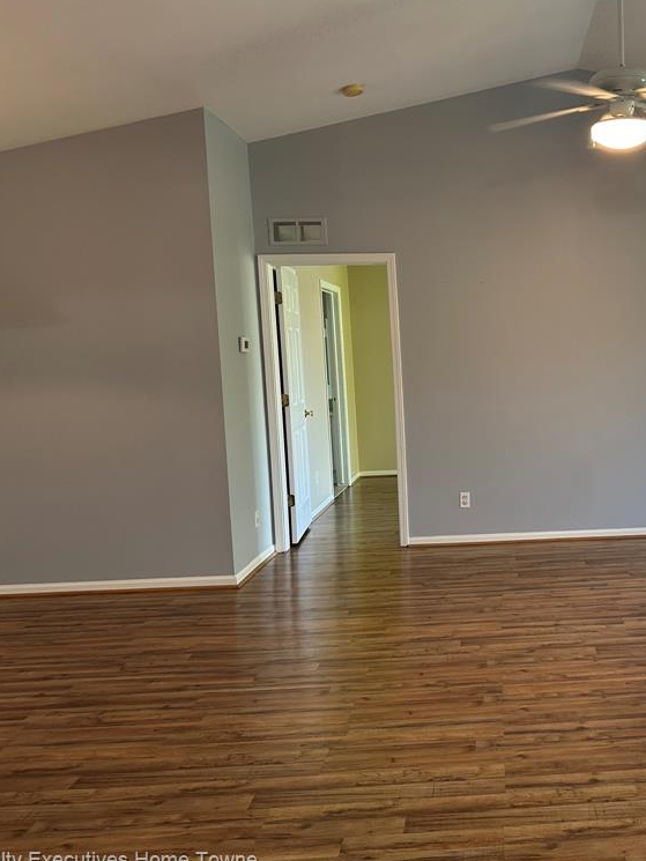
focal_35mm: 33
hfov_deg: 40.5
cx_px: 551
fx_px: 821
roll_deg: +1.3
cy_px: 431
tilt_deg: -5.8
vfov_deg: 55.3
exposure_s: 1/60
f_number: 1.78
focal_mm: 6.86
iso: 125
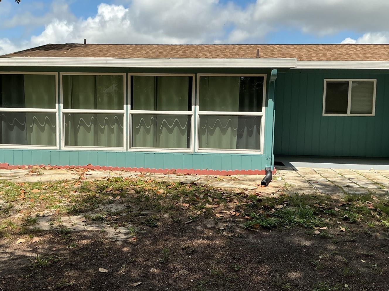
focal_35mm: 35
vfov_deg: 40.7
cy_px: 148
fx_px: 393
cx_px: 187
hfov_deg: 52.6
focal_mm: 3
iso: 25
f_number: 1.8
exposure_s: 1/1912
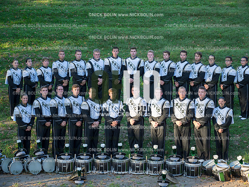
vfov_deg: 19.6
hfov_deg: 26.0
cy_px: 94
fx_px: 540
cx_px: 126
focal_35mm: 75
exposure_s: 1/160
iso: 125
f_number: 4
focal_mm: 69
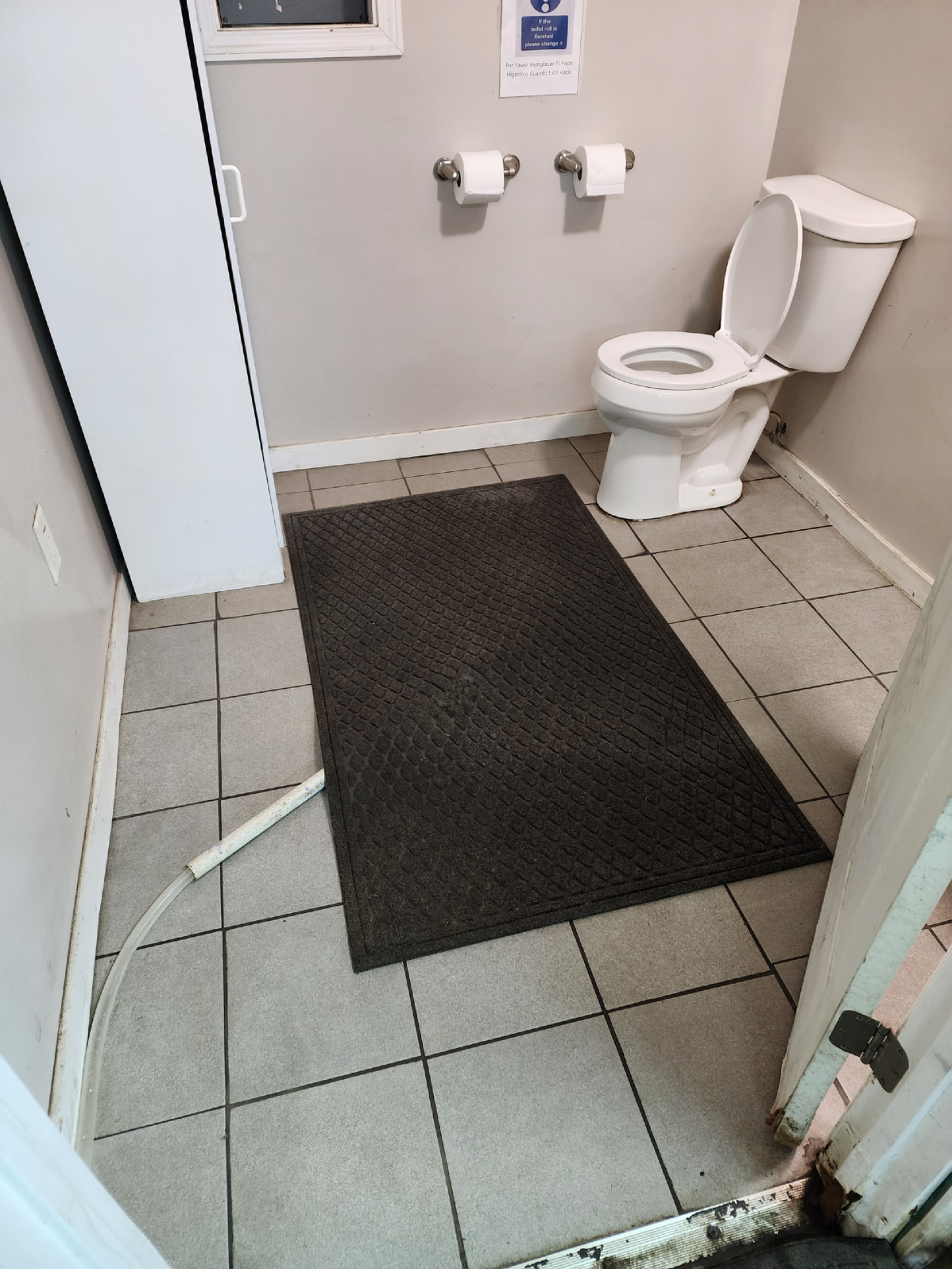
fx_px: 843
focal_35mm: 23
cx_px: 476
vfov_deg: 73.9
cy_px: 634
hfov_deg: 58.9
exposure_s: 1/60.2
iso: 640
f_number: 1.8
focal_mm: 6.4
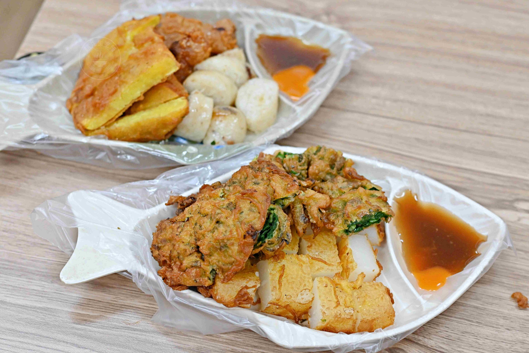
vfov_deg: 18.2
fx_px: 1102
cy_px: 176
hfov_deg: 27.0
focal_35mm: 75
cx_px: 264
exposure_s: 1/200
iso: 720
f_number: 3.2
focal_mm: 50
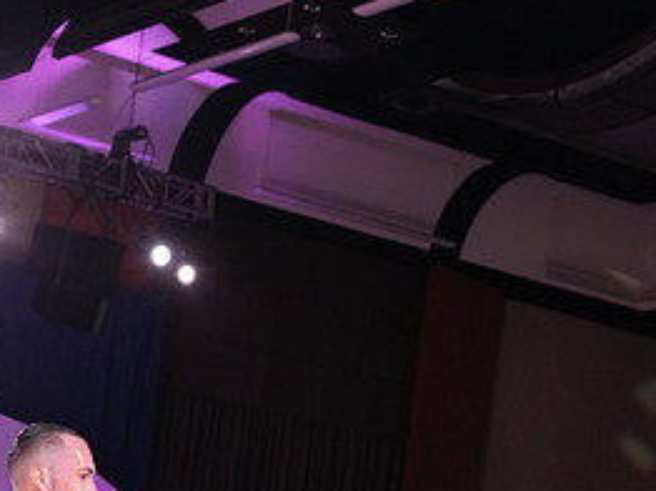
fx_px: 2461
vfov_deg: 11.0
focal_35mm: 130
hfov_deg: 15.2
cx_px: 307
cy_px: 714
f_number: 4.5
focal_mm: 61
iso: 2500
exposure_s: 1/200
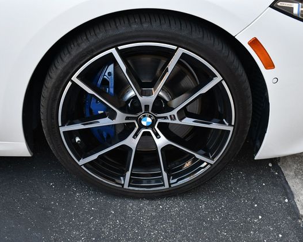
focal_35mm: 41
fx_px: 368
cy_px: 122
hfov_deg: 44.8
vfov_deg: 36.5
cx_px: 143
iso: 450
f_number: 3.5
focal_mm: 18
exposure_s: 1/250
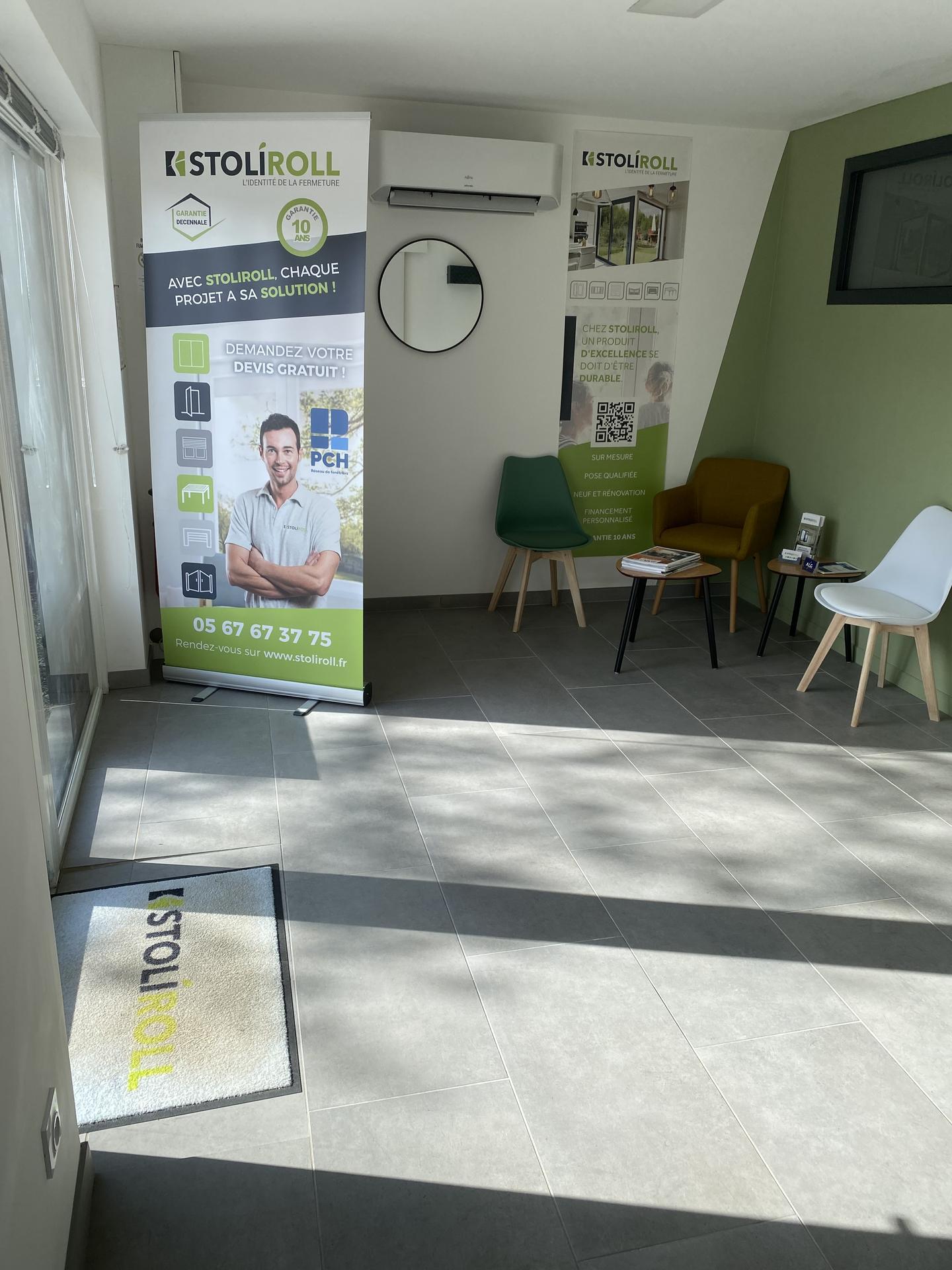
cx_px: 476
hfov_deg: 53.1
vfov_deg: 67.3
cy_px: 635
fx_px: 953
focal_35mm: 26
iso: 32
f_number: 1.8
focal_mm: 4.25
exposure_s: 1/884
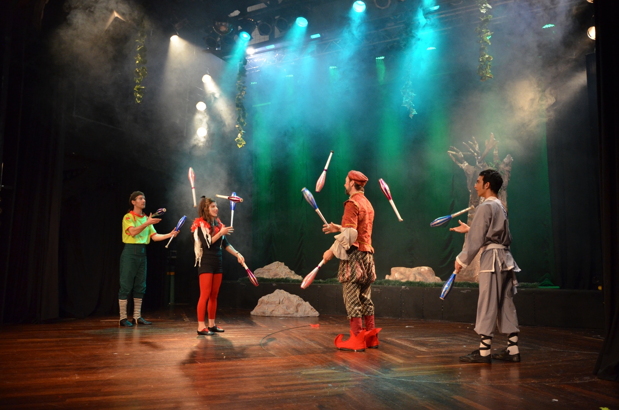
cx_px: 310
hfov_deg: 67.5
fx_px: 463
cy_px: 205
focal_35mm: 27
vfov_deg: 47.7
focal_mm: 18
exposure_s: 1/250
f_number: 3.5
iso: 1600
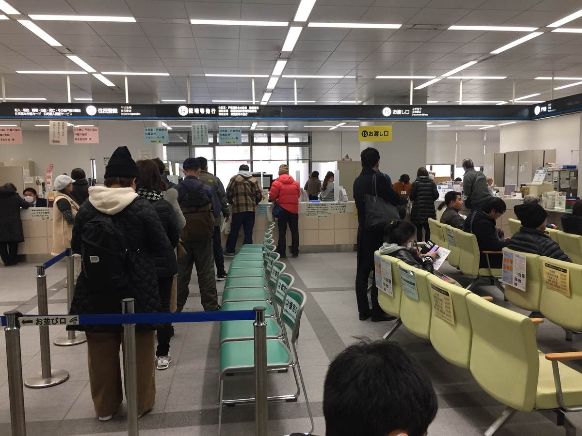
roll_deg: +1.8
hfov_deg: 61.7
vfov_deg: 48.2
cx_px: 291
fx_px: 488
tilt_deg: -5.0
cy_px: 218
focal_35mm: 29
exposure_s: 1/30
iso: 50
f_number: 2.2
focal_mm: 4.15
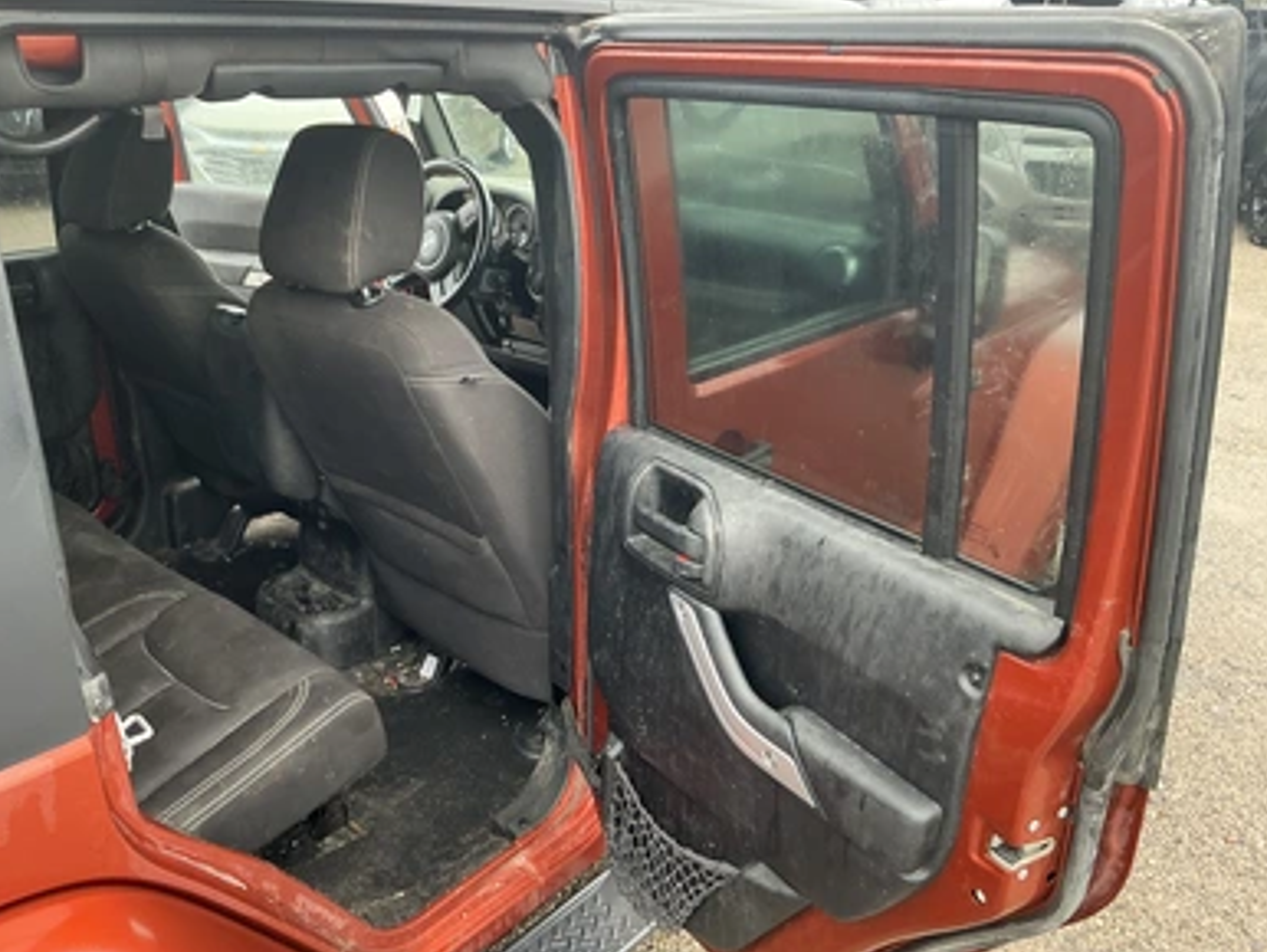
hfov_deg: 61.6
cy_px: 489
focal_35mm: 29
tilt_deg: -20.8
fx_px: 1062
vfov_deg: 48.3
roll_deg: -1.9
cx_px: 614
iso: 80
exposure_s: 1/60
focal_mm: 3
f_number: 1.8
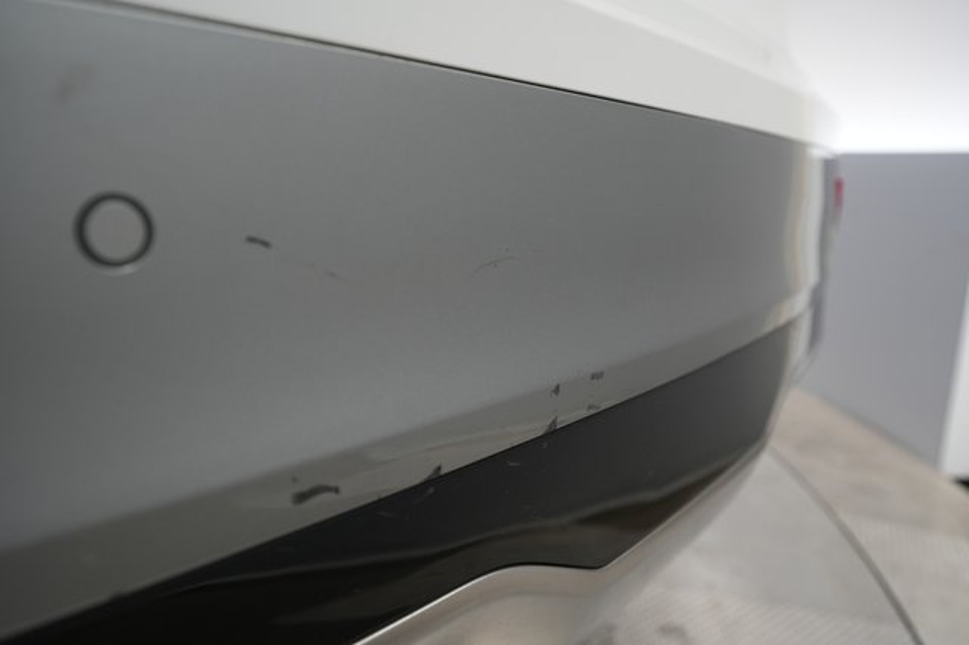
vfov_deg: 46.4
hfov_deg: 65.5
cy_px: 322
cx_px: 484
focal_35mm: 28
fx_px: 753
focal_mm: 28
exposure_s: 1/100
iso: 1250
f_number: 4.5
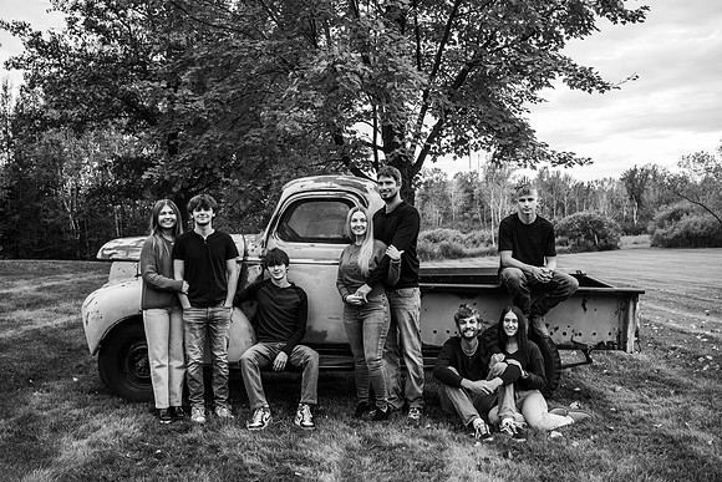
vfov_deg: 35.9
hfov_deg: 51.7
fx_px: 744
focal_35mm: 37
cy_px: 241
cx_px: 361
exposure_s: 1/250
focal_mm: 36
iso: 400
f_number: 5.6
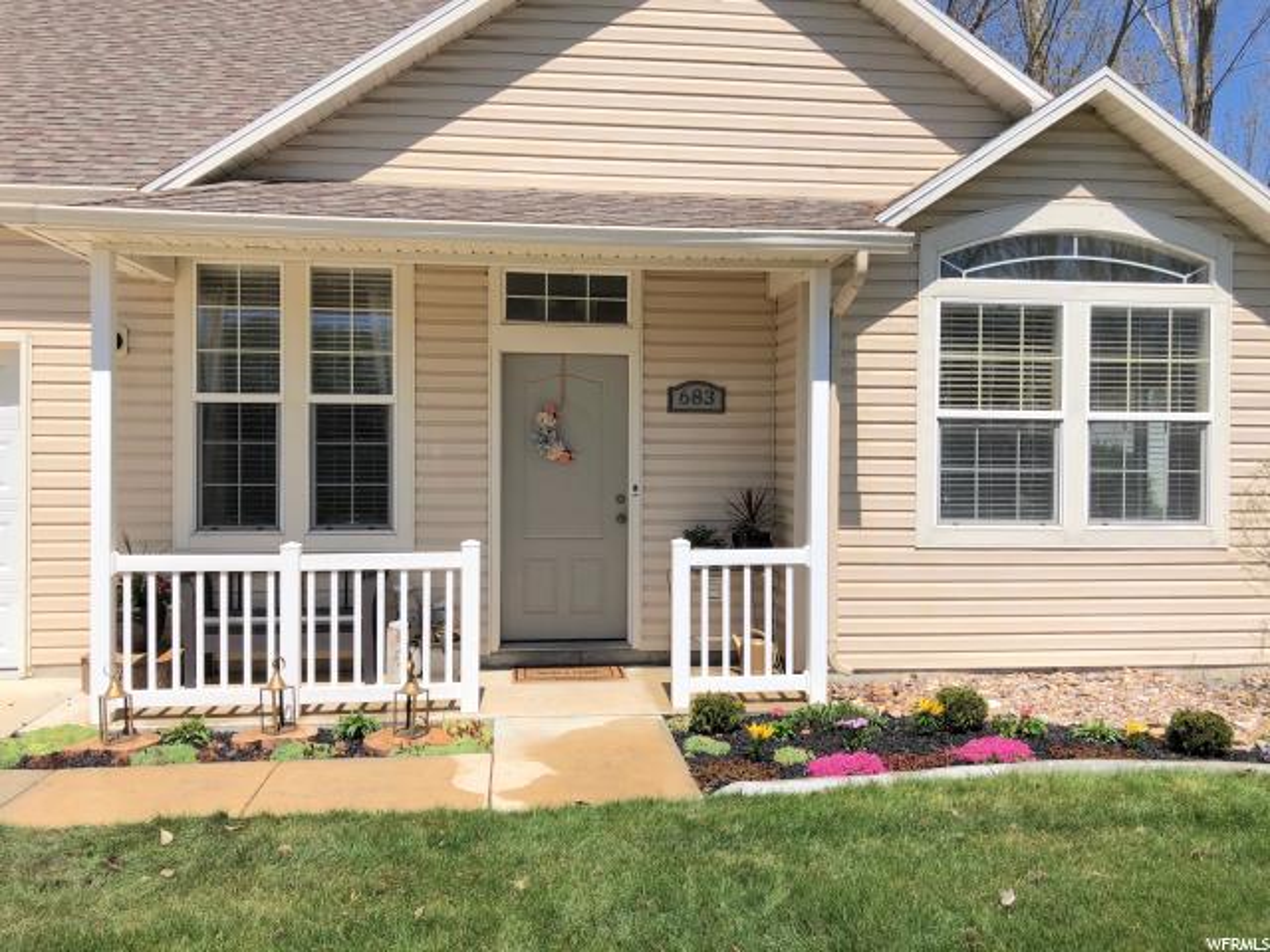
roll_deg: -0.8
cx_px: 635
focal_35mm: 28
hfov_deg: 63.4
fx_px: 1027
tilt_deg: +1.1
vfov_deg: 49.7
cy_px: 476
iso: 25
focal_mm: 3.99
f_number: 1.8
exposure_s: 1/3205
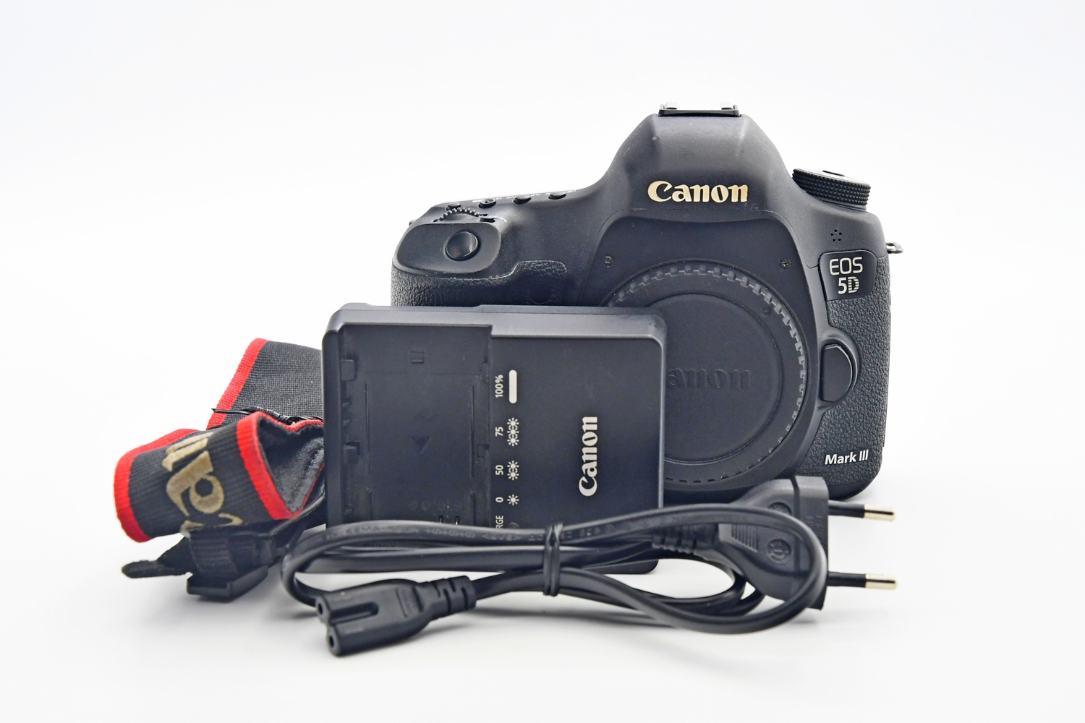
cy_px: 362
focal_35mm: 66
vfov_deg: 20.6
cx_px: 542
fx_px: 1989
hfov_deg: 30.5
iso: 1250
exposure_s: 1/125
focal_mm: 44
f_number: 8
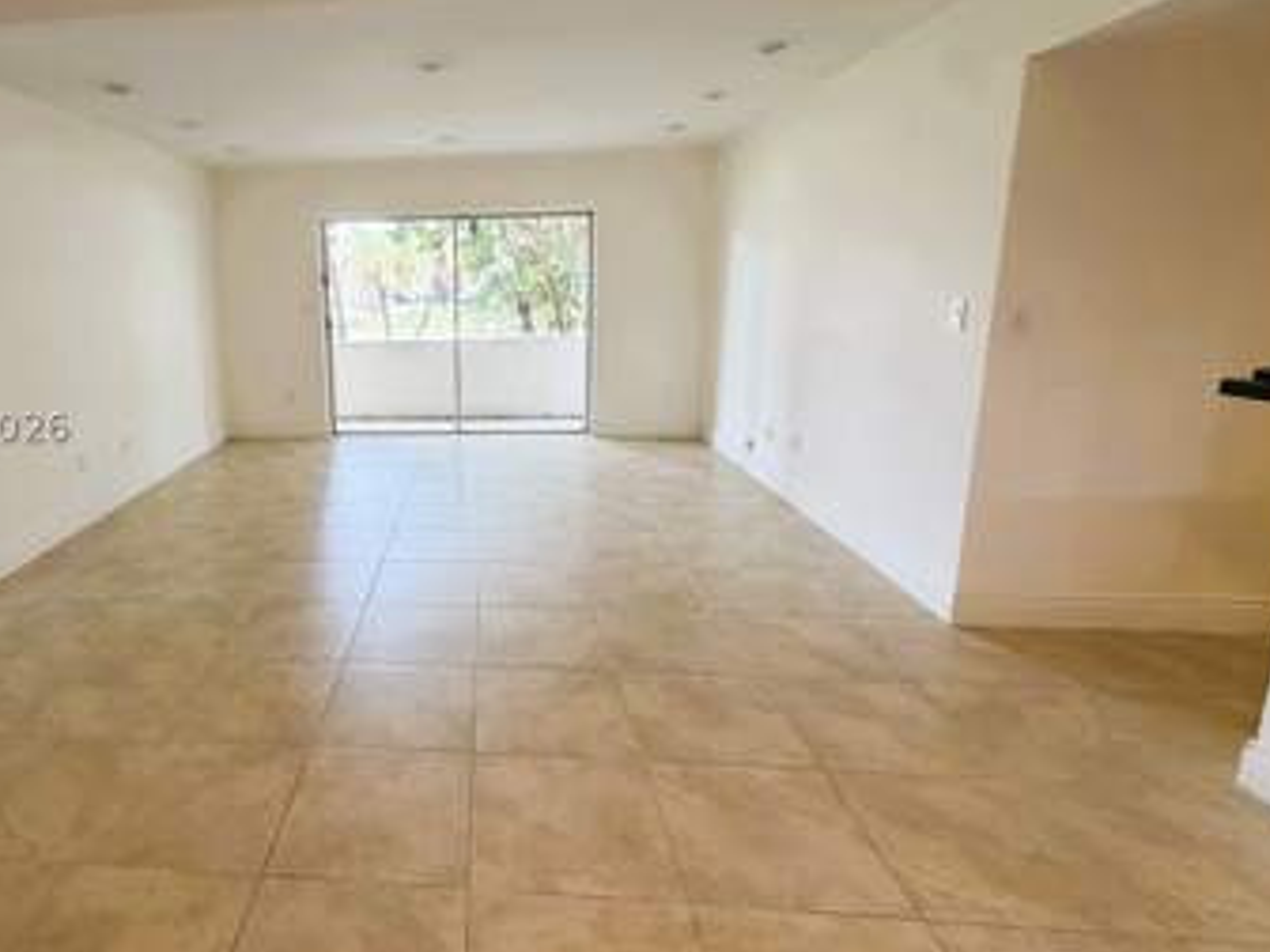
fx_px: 734
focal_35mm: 20
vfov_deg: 65.8
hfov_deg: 78.9
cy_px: 427
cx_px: 416
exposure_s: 1/120
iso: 200
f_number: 2.2
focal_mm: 2.22
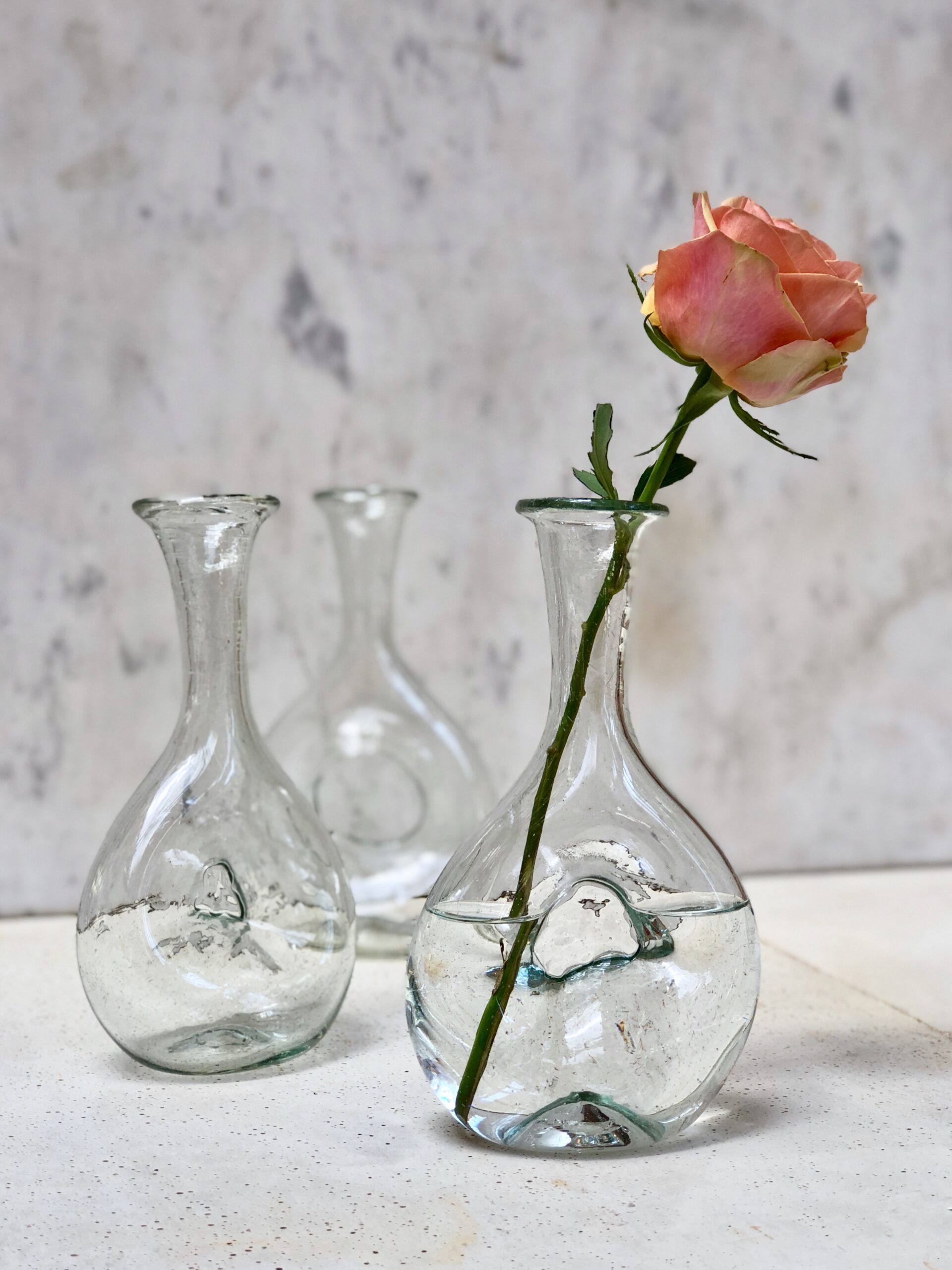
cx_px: 476
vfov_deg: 33.8
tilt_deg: -6.0
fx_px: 2090
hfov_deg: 25.7
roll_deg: -1.7
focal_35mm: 57
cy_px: 635
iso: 32
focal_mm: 6.6
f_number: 2.8
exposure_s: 1/120
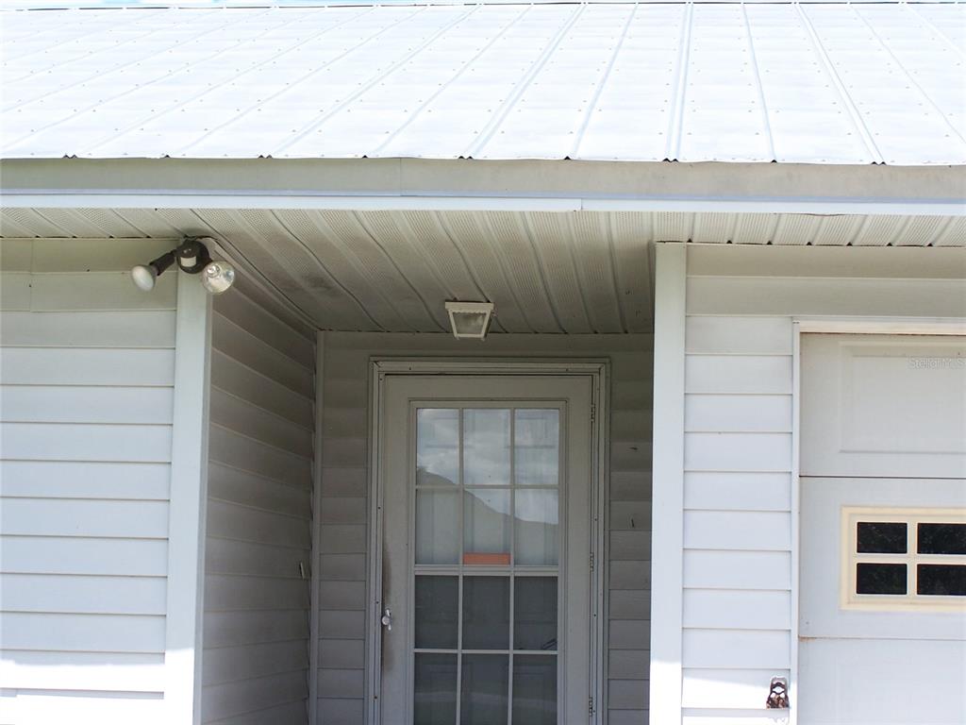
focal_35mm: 82
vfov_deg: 18.0
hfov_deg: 23.8
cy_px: 362
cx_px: 483
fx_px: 2288
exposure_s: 1/500
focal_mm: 13.7
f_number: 3.2
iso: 80
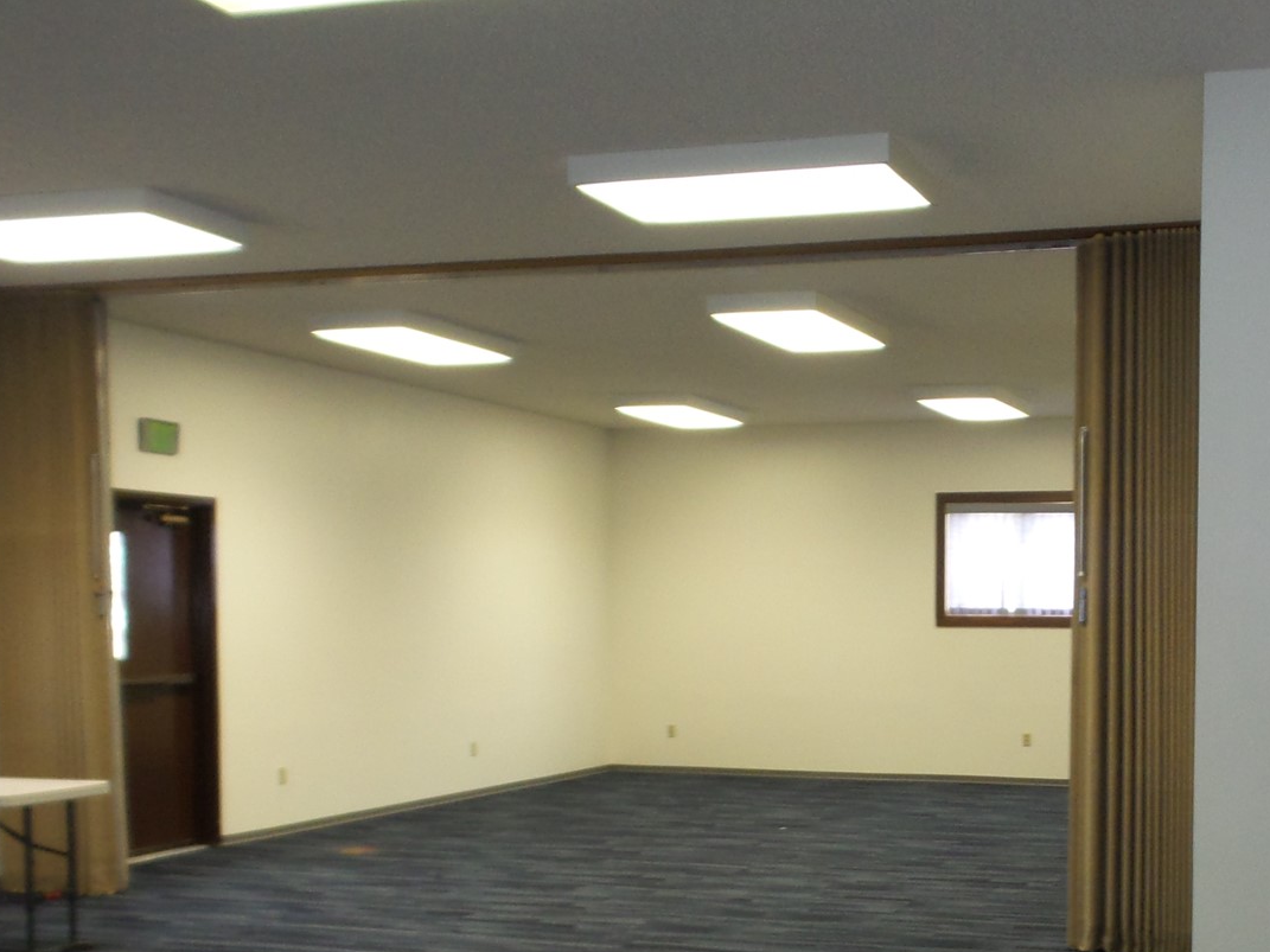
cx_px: 953
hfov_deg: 41.7
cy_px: 681
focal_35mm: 44
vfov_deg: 32.4
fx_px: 1614
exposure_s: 1/30
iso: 200
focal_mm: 4.1
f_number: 2.8
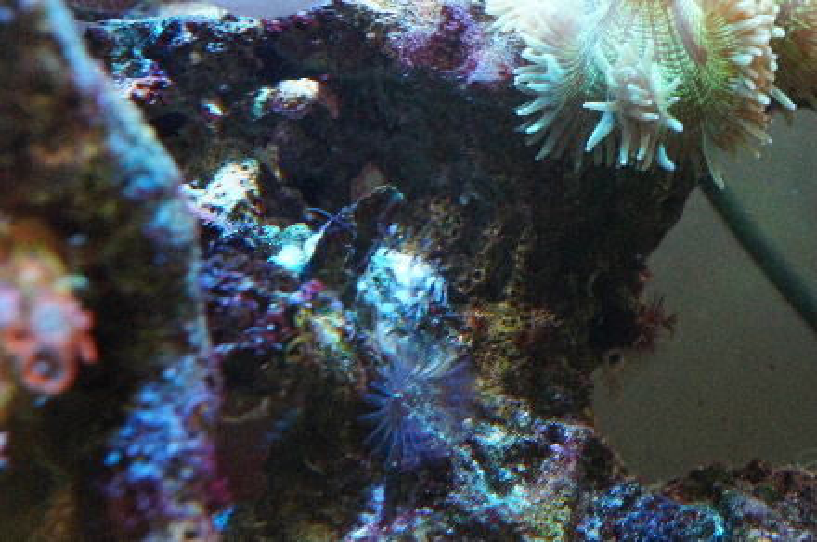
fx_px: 1700
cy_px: 271
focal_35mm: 75
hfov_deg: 27.0
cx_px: 408
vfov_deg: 18.1
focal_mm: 50
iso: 6400
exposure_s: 1/125
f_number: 8
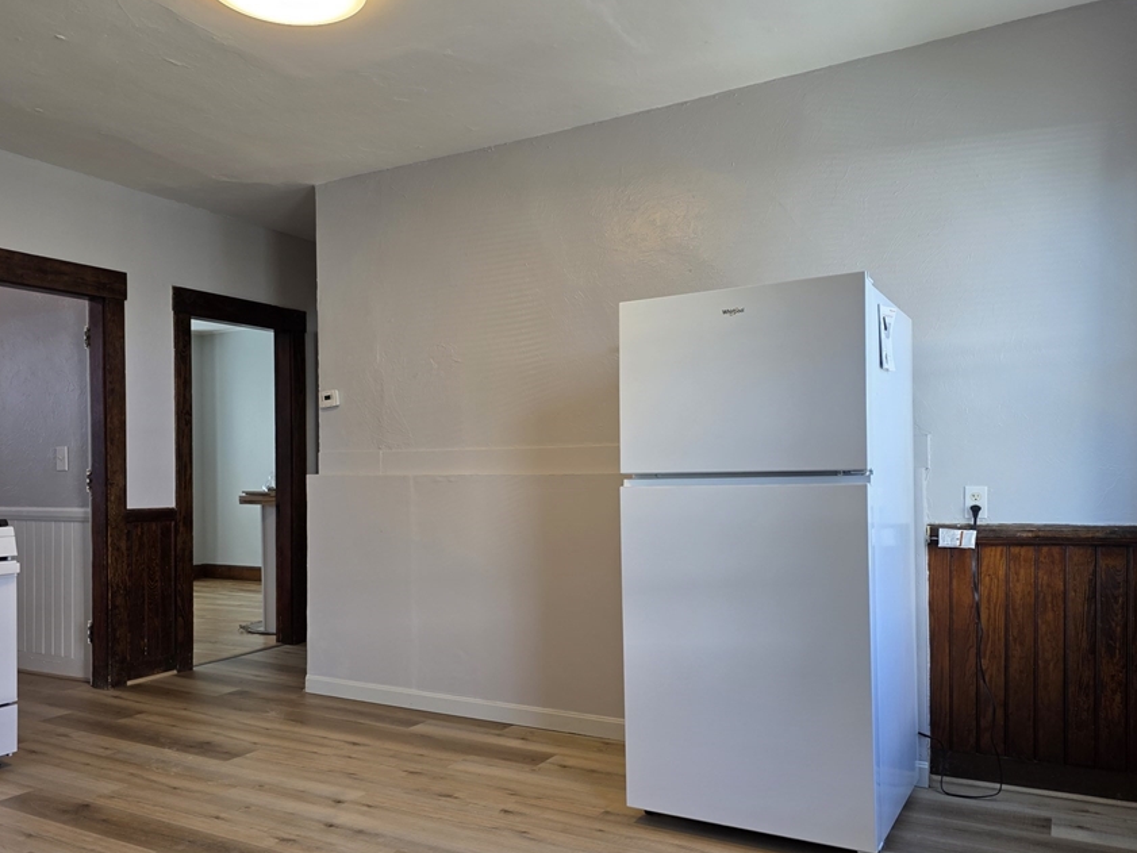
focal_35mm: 28
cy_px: 480
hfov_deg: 63.3
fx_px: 920
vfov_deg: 49.6
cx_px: 519
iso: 80
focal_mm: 6.3
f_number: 1.7
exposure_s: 1/120
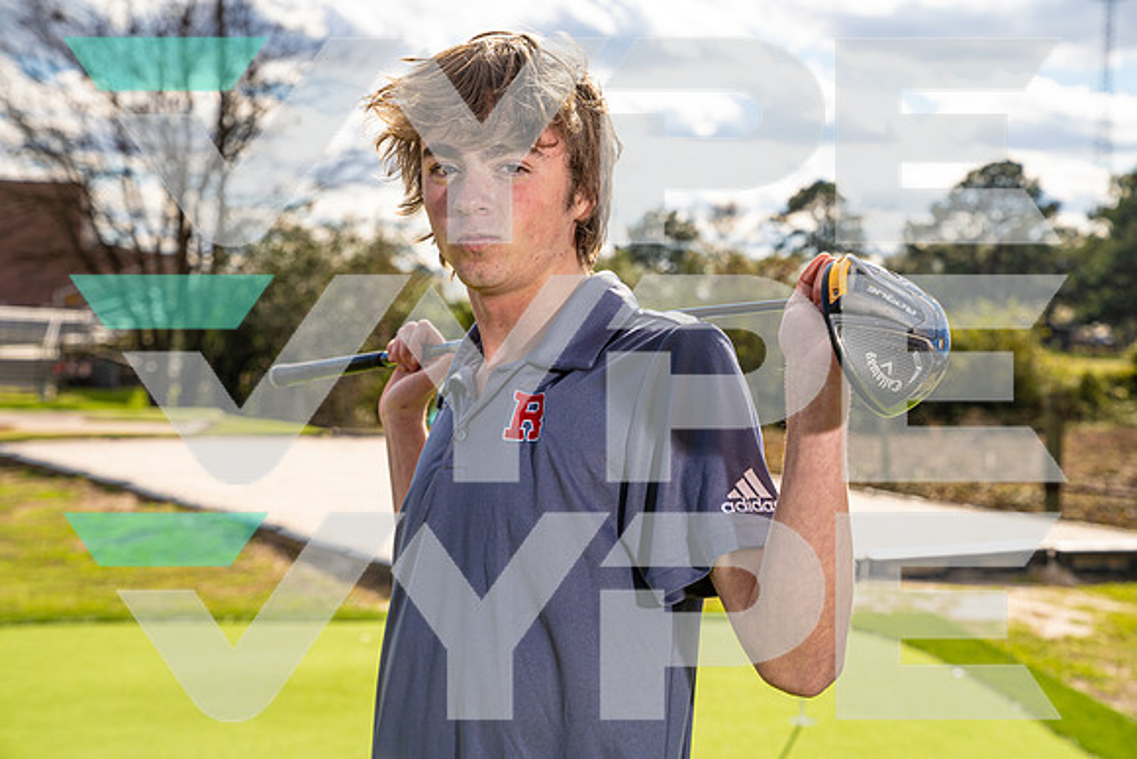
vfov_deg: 19.5
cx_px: 568
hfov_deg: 28.8
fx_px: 2211
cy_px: 380
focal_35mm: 70
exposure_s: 1/250
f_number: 6.3
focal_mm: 70
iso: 100
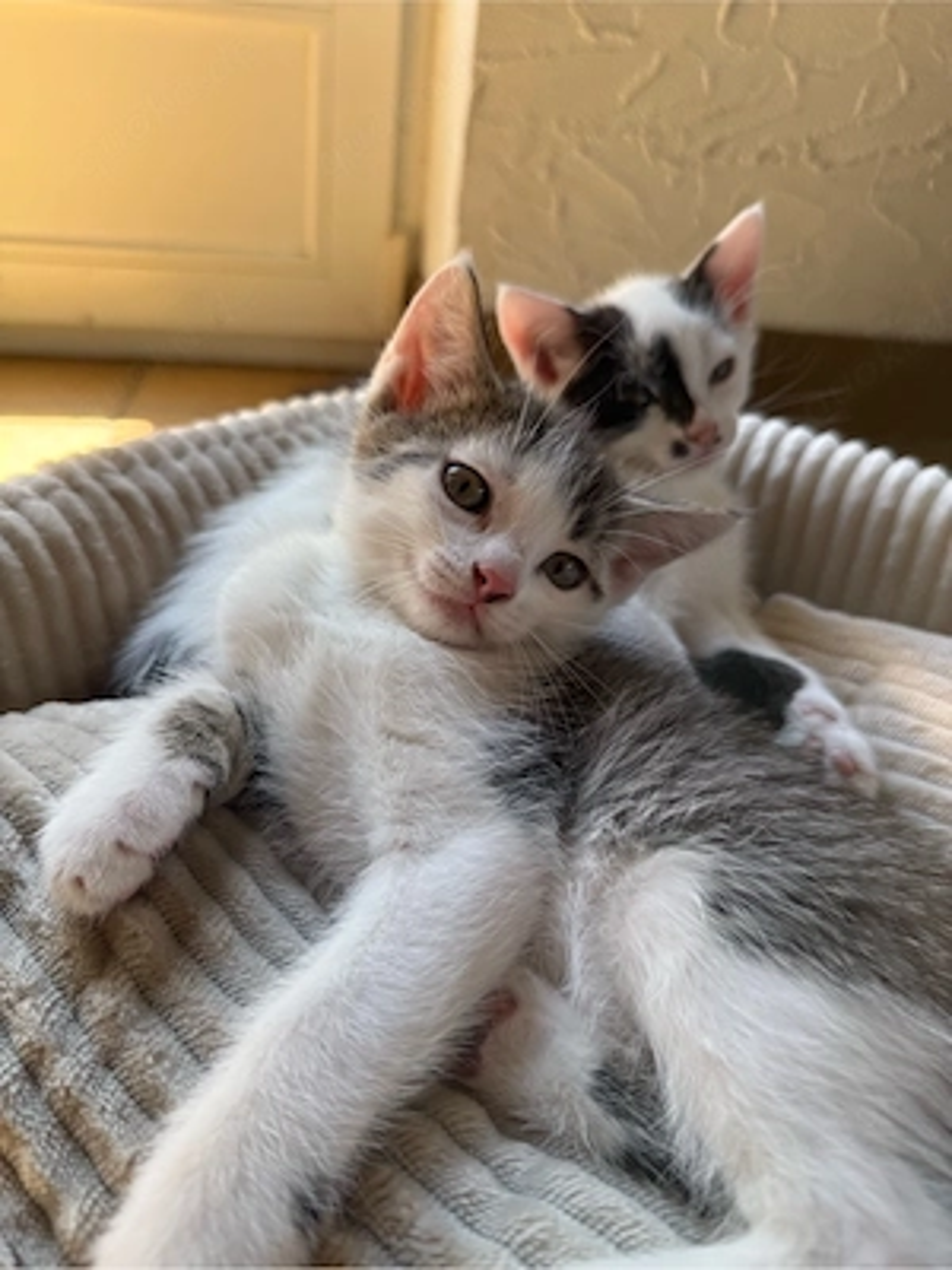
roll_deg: -7.1
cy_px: 635
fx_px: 880
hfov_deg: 56.8
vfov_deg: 71.6
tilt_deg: -29.5
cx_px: 476
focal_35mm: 24
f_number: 1.78
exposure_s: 1/121
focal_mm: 6.76
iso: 64
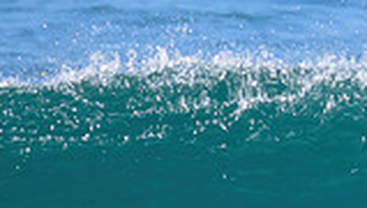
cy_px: 203
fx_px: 40339
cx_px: 720
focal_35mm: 4139
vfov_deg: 0.3
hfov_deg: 0.5
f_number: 11
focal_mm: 800
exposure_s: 1/1250
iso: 1000
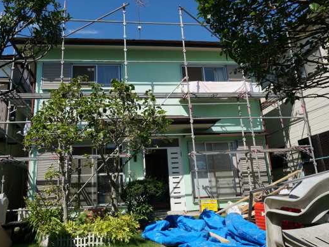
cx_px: 153
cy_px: 123
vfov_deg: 46.8
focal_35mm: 30
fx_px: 285
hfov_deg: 59.9
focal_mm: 18
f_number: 8
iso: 100
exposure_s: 1/320
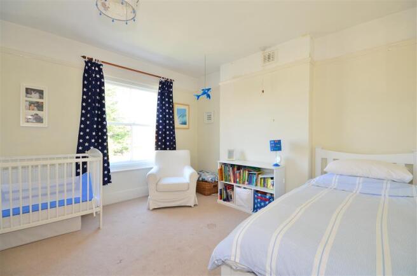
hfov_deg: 100.5
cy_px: 138
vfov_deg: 77.0
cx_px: 208
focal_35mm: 15
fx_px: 173
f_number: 10
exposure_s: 1/8
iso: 250
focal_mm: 10
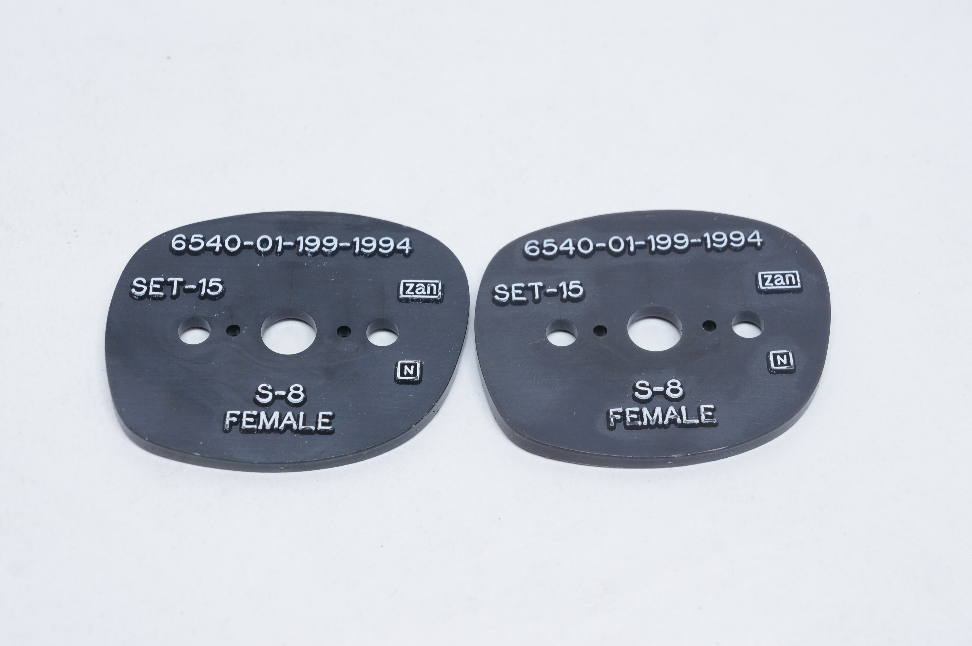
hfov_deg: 24.6
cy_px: 323
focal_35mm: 82
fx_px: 2225
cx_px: 486
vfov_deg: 16.5
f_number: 9
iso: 800
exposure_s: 1/25
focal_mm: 55
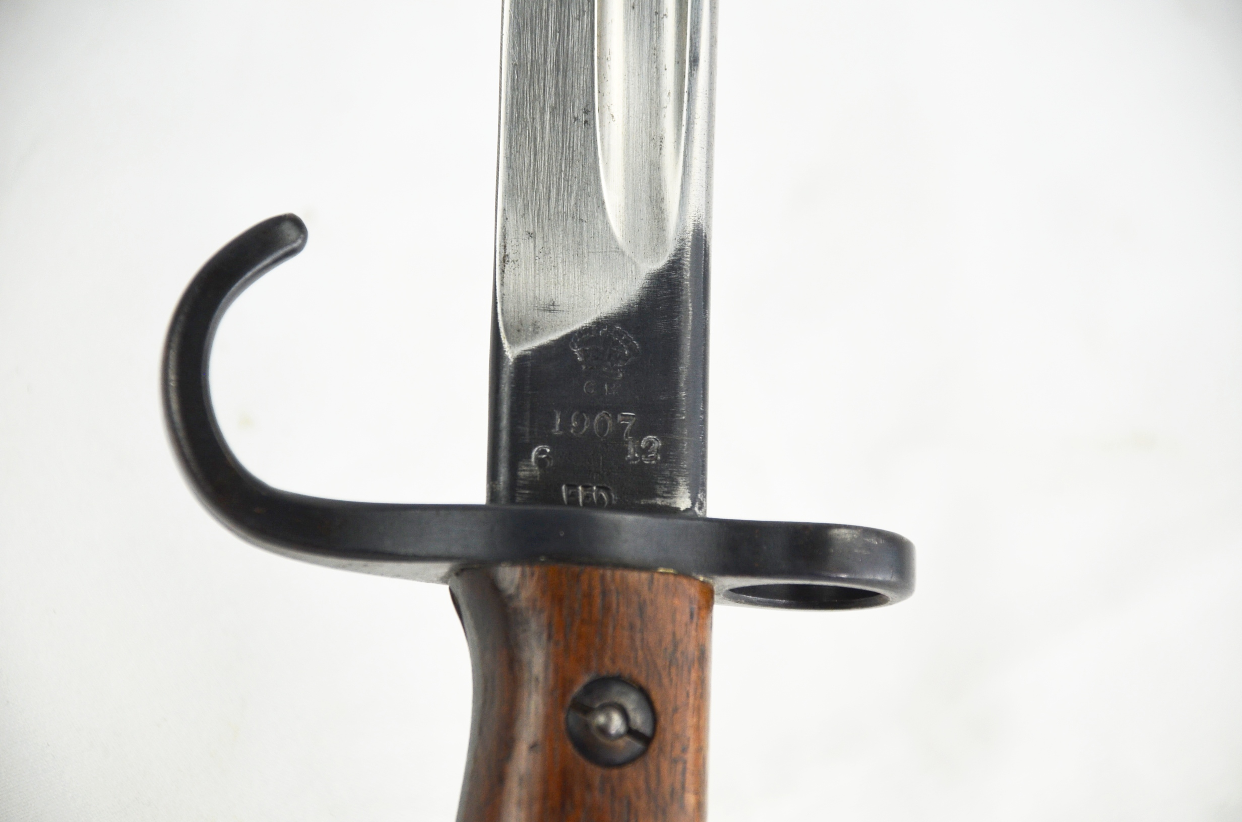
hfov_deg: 10.2
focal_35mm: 202
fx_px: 6972
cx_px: 621
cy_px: 411
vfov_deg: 6.8
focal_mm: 135
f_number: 5.6
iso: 450
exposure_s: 1/250
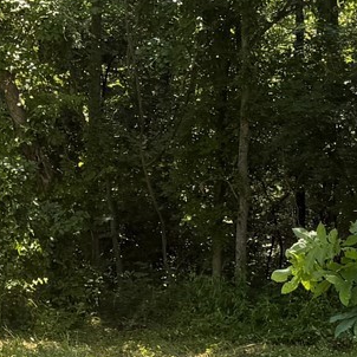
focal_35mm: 135
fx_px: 1575
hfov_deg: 12.8
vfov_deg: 12.7
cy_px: 401
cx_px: 25
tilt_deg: -8.4
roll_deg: +0.1
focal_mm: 6.76
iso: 80
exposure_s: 1/580
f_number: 1.78
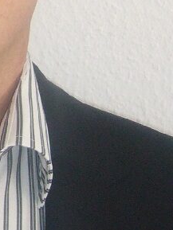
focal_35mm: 162
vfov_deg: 11.9
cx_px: -90
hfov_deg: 8.9
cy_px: -60
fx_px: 1079
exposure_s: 1/30
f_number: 2.8
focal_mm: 5.8
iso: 100
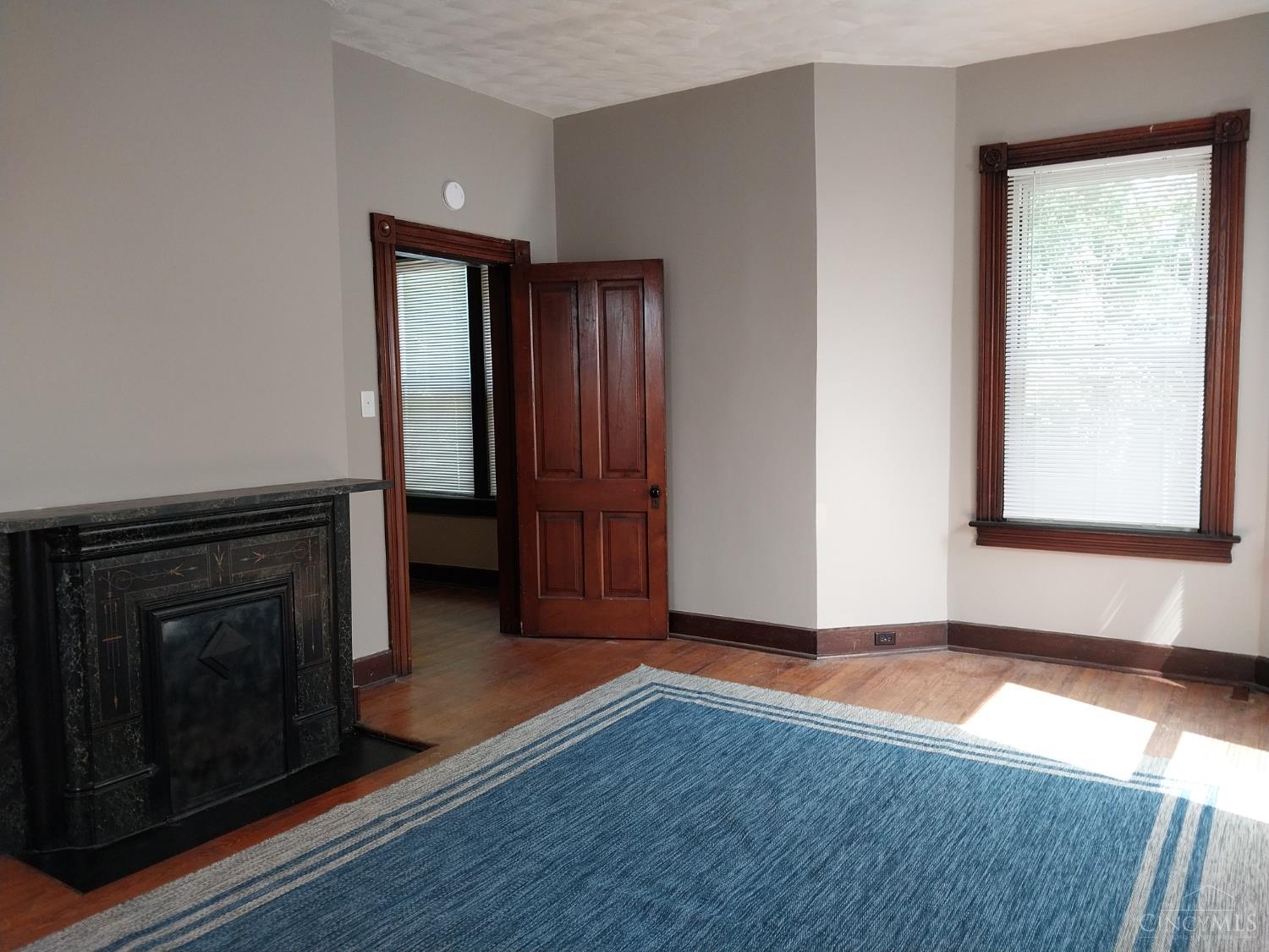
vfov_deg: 53.1
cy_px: 476
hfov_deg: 67.3
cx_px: 634
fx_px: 953
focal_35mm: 26
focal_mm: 4
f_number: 1.8
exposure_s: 1/60
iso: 100
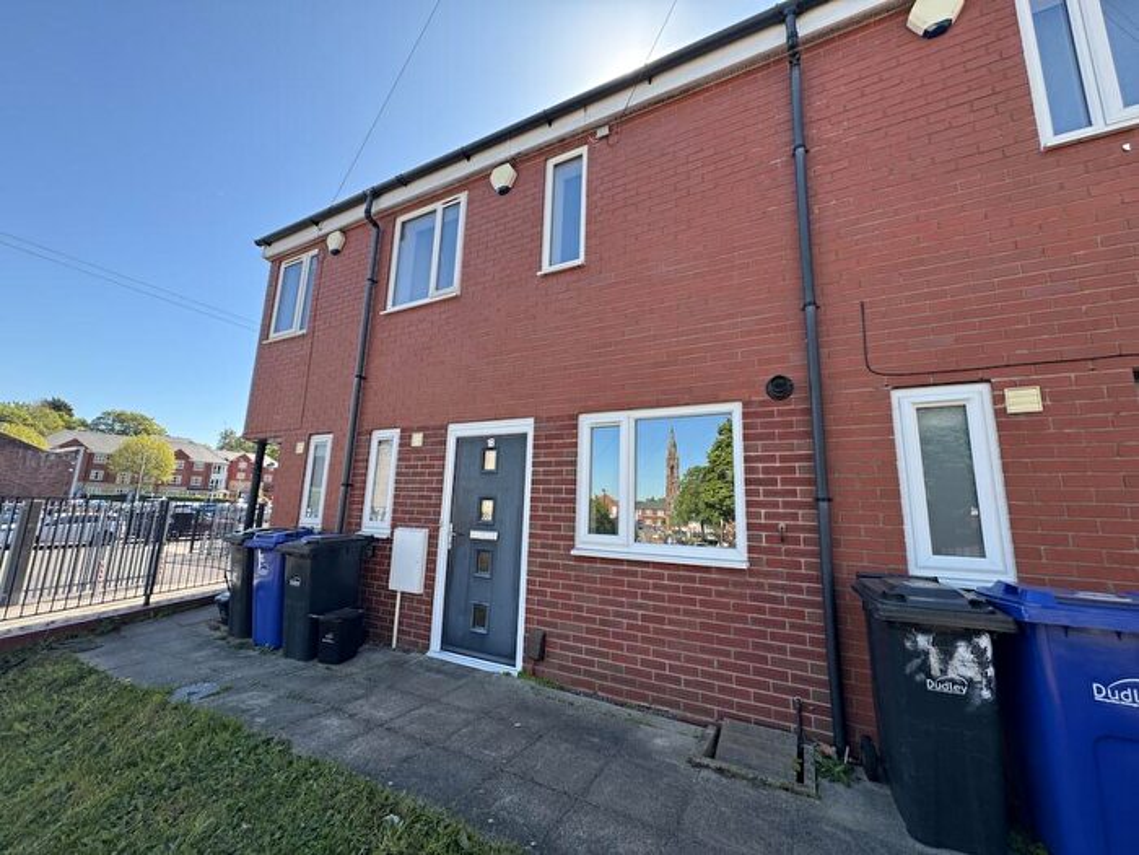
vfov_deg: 85.7
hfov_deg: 102.1
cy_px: 428
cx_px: 570
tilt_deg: +10.6
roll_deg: -1.6
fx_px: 461
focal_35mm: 14
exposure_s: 1/299
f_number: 2.2
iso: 40
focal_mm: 2.22
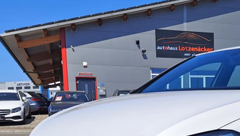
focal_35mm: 60
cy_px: 159
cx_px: 205
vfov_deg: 19.1
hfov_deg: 33.4
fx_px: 382
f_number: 1.8
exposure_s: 1/4464
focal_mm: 5.58
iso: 50
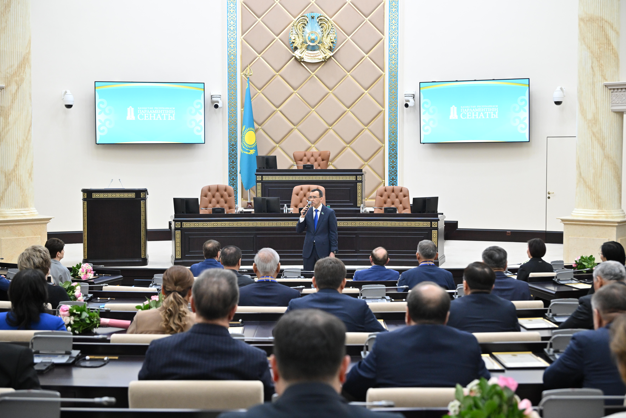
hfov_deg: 40.3
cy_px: 209
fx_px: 852
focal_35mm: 49
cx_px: 313
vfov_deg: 27.5
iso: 2500
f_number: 4
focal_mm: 49
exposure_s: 1/200
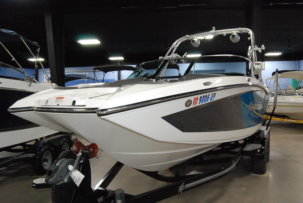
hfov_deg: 67.3
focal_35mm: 27
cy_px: 102
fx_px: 228
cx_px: 152
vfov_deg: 48.0
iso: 1600
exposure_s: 1/80
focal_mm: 18
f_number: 5.6
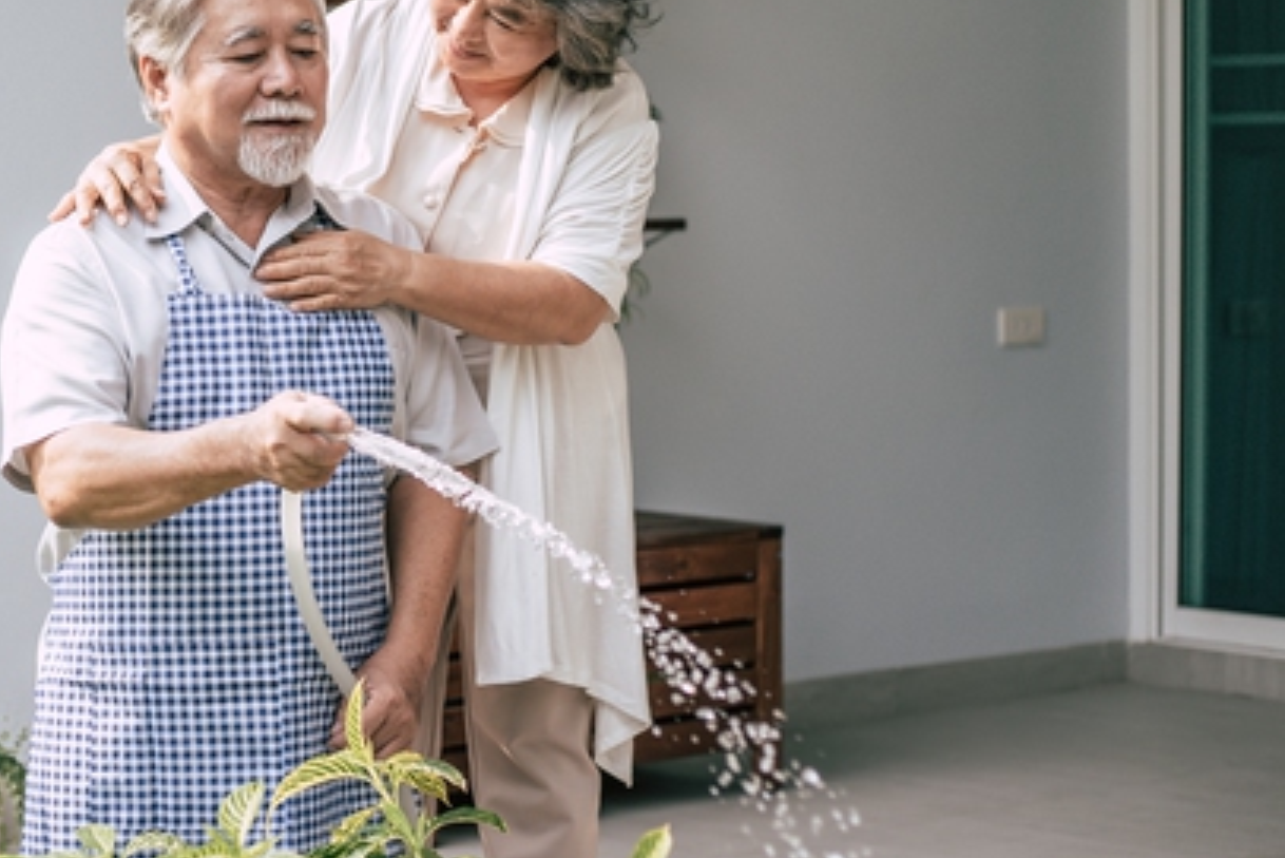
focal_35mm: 90
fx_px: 3213
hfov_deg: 22.4
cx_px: 288
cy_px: 366
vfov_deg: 15.2
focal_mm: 50
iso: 320
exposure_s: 1/2000
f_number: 2.5
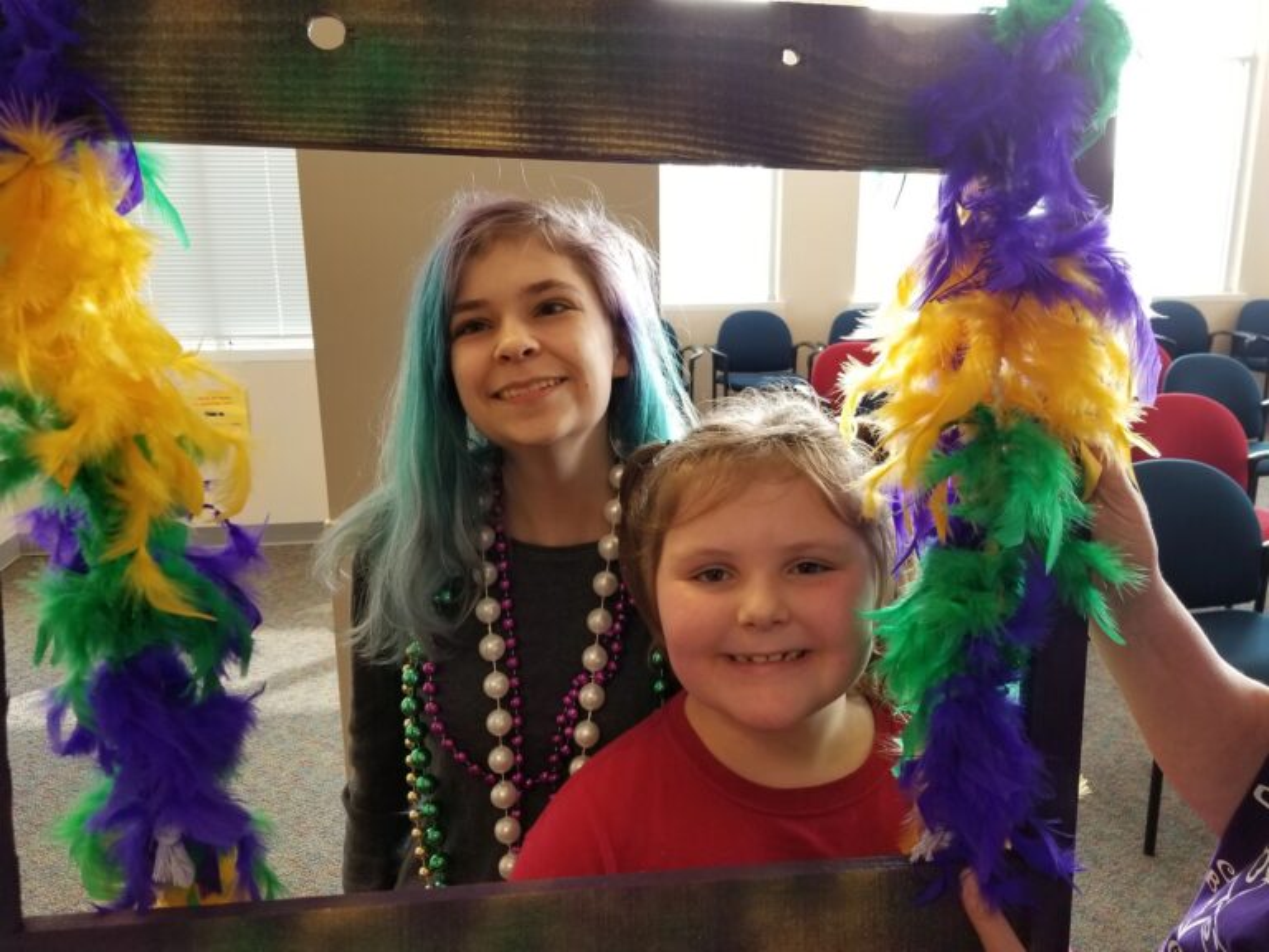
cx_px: 634
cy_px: 476
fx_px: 953
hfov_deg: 67.3
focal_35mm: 26
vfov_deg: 53.1
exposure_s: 1/50
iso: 80
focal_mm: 4.25
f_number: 1.7
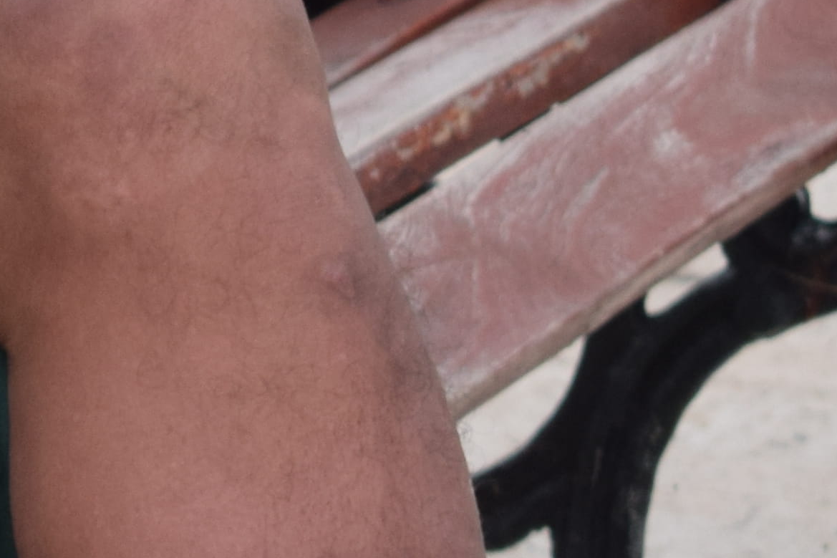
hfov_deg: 4.8
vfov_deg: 3.2
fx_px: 9846
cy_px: -633
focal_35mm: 424
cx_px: -435
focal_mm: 55
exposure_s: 1/60
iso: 400
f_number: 5.6
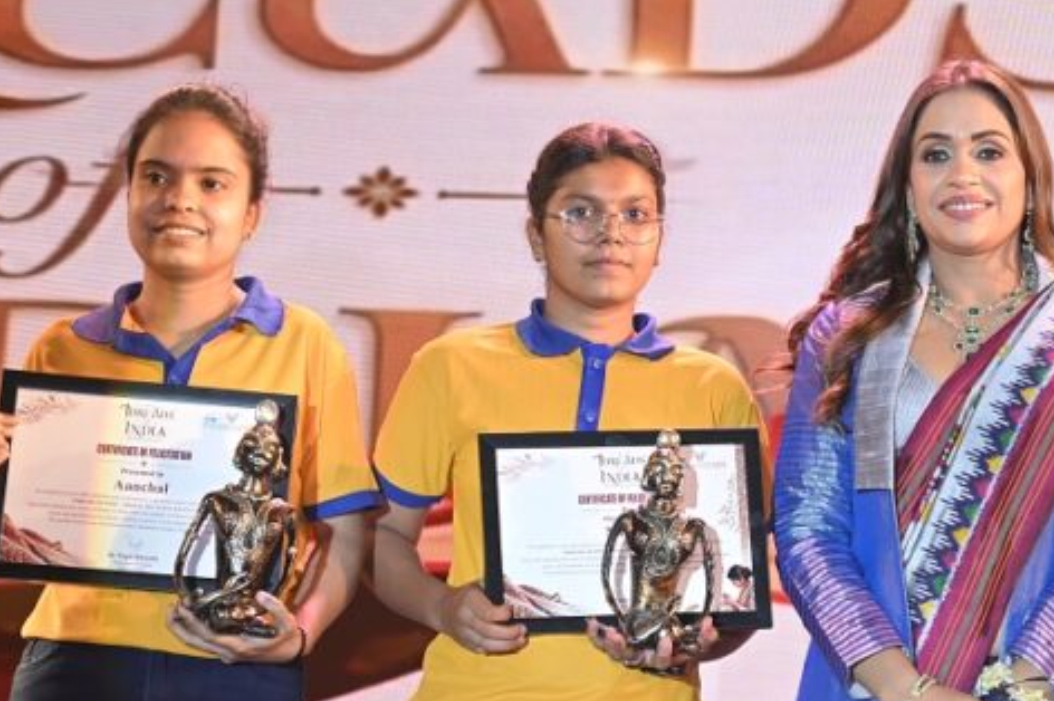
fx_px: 2984
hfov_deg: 19.6
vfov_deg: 13.4
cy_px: 506
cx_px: 971
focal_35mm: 102
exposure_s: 1/200
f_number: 4
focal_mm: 47
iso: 1600
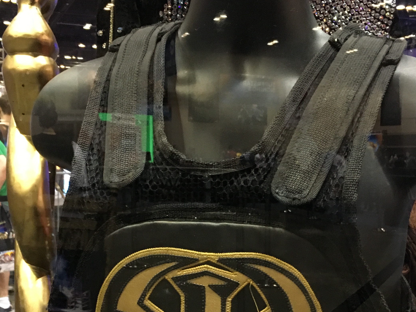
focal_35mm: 56
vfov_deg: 25.3
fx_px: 673
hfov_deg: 34.3
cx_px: 217
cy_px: 278
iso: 250
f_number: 2.2
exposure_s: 1/15
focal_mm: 4.15
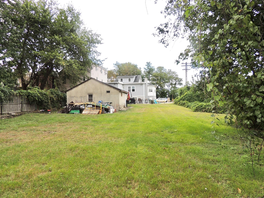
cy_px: 99
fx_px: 191
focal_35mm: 25
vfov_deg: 54.9
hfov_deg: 69.4
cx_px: 130
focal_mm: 4.3
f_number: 3
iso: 100
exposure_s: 1/320
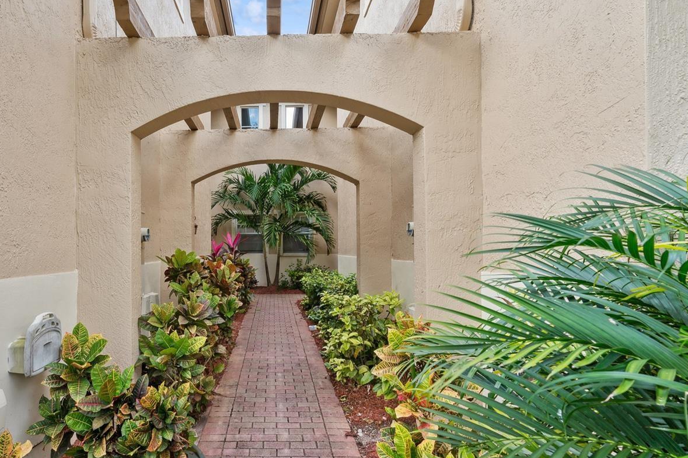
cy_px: 223
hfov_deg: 85.2
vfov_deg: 64.5
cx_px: 257
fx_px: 363
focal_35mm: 19
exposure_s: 1/80
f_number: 9
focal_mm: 14
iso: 250
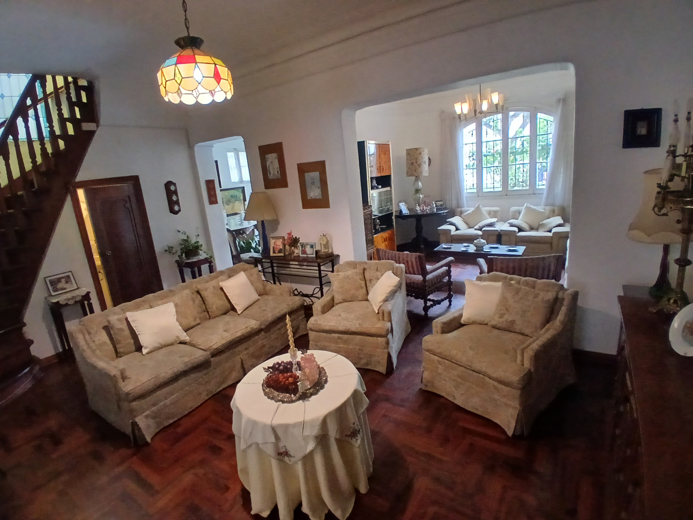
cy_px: 260
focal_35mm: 17
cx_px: 346
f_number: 2.2
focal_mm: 1.4
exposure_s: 1/30
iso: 250
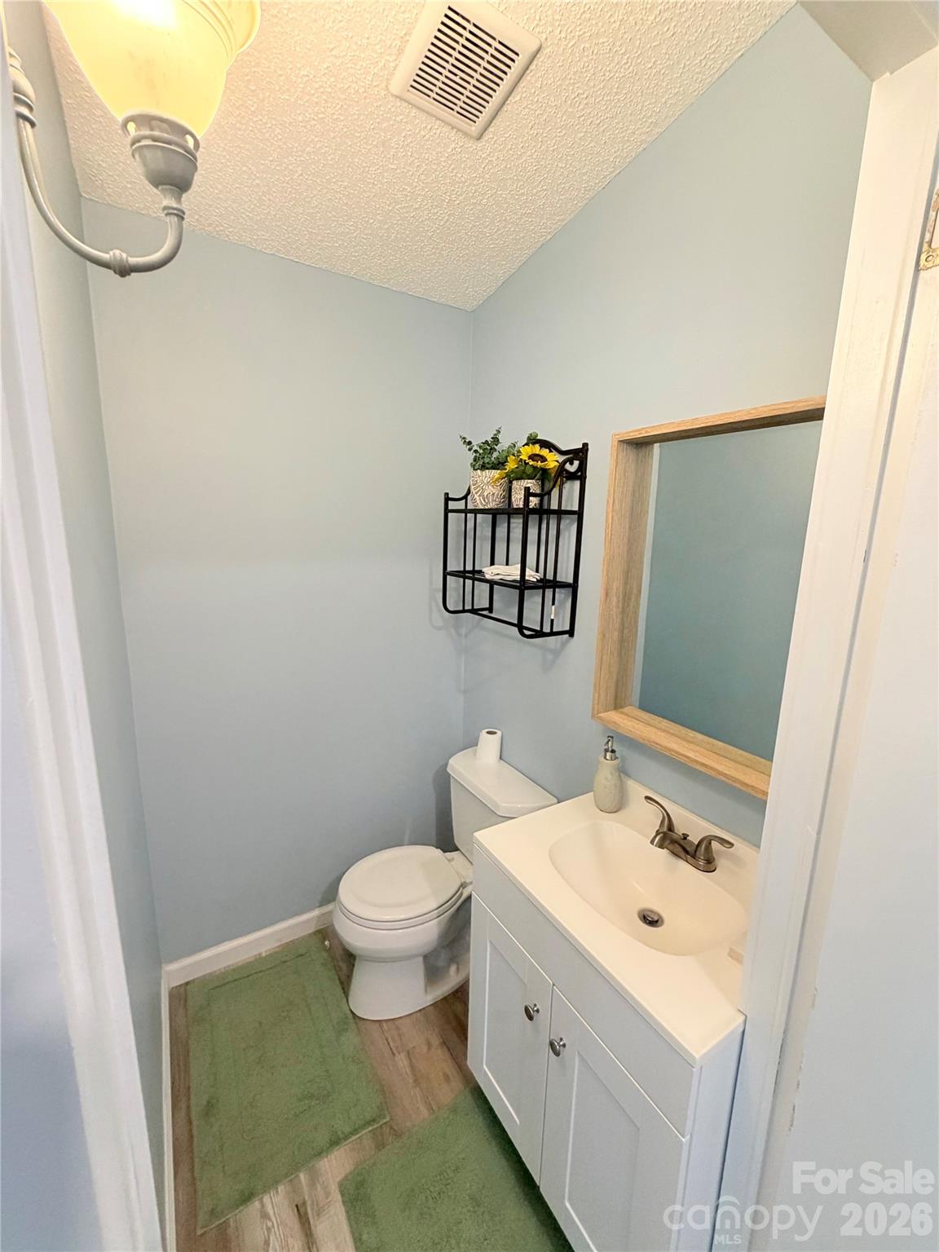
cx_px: 470
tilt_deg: -11.2
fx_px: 506
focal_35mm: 14
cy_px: 626
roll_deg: -1.2
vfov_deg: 102.1
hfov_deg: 85.7
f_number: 2.2
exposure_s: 1/60
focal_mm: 2.22
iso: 250
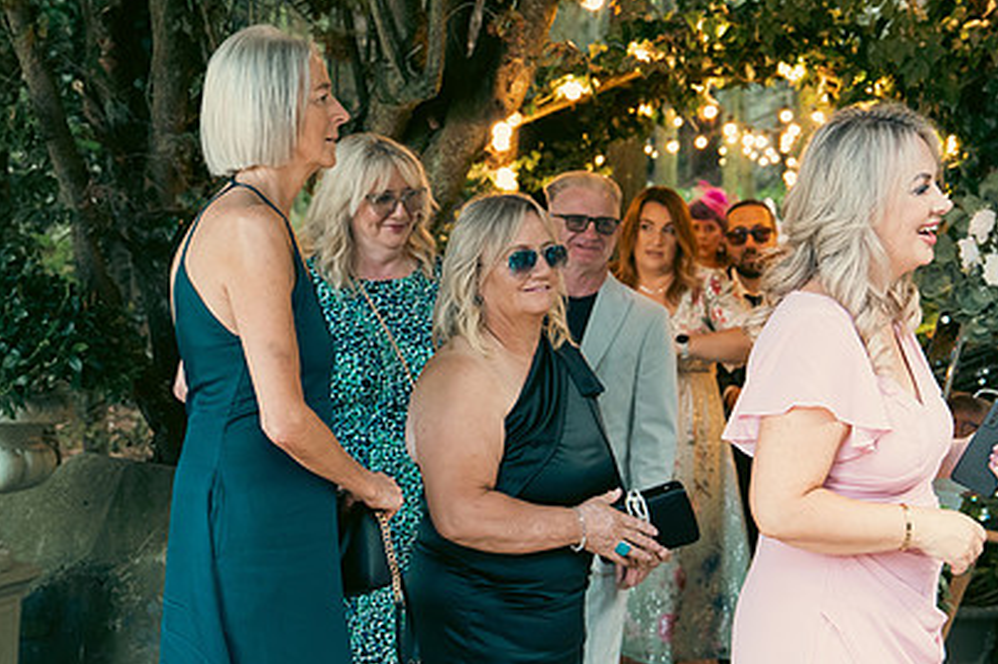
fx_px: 2189
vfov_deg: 17.3
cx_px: 351
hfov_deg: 25.6
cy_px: 379
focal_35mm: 79
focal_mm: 37
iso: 1000
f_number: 3.5
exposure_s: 1/200
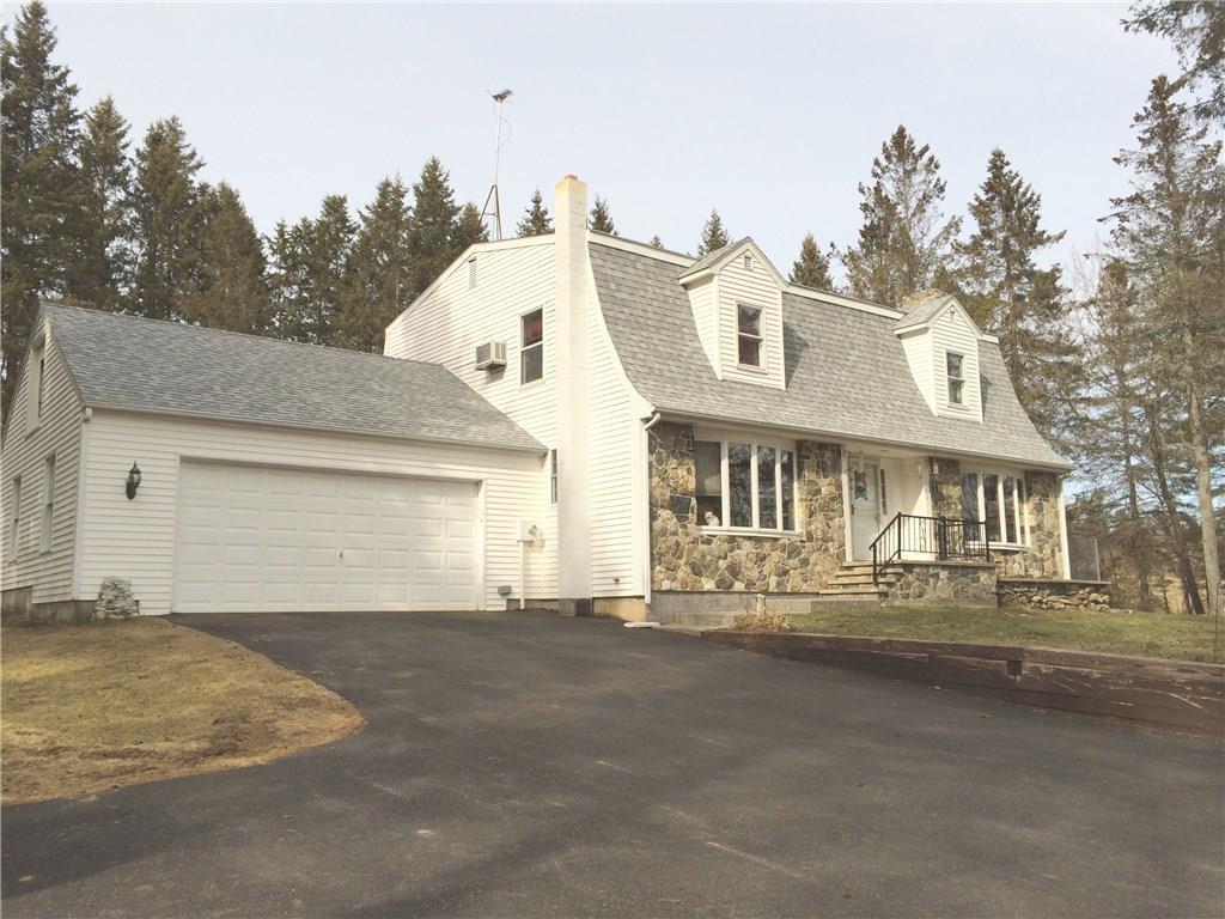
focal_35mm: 30
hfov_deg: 60.0
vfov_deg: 46.8
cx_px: 612
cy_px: 460
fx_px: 1062
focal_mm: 4.12
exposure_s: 1/1953
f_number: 2.2
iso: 50
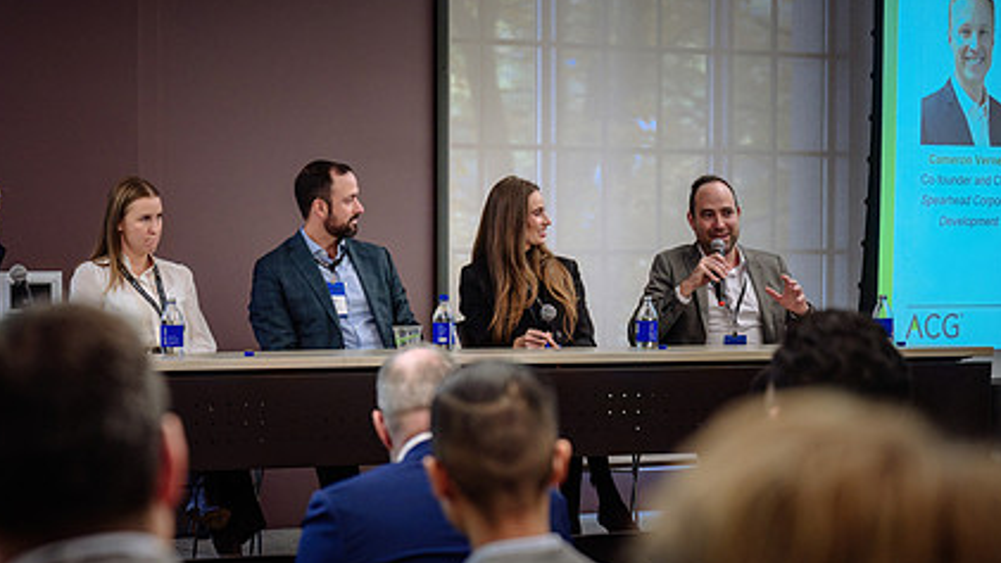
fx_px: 2734
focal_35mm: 103
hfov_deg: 20.7
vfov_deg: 11.7
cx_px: 371
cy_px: 429
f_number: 2.8
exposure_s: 1/160
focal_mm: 70
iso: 800
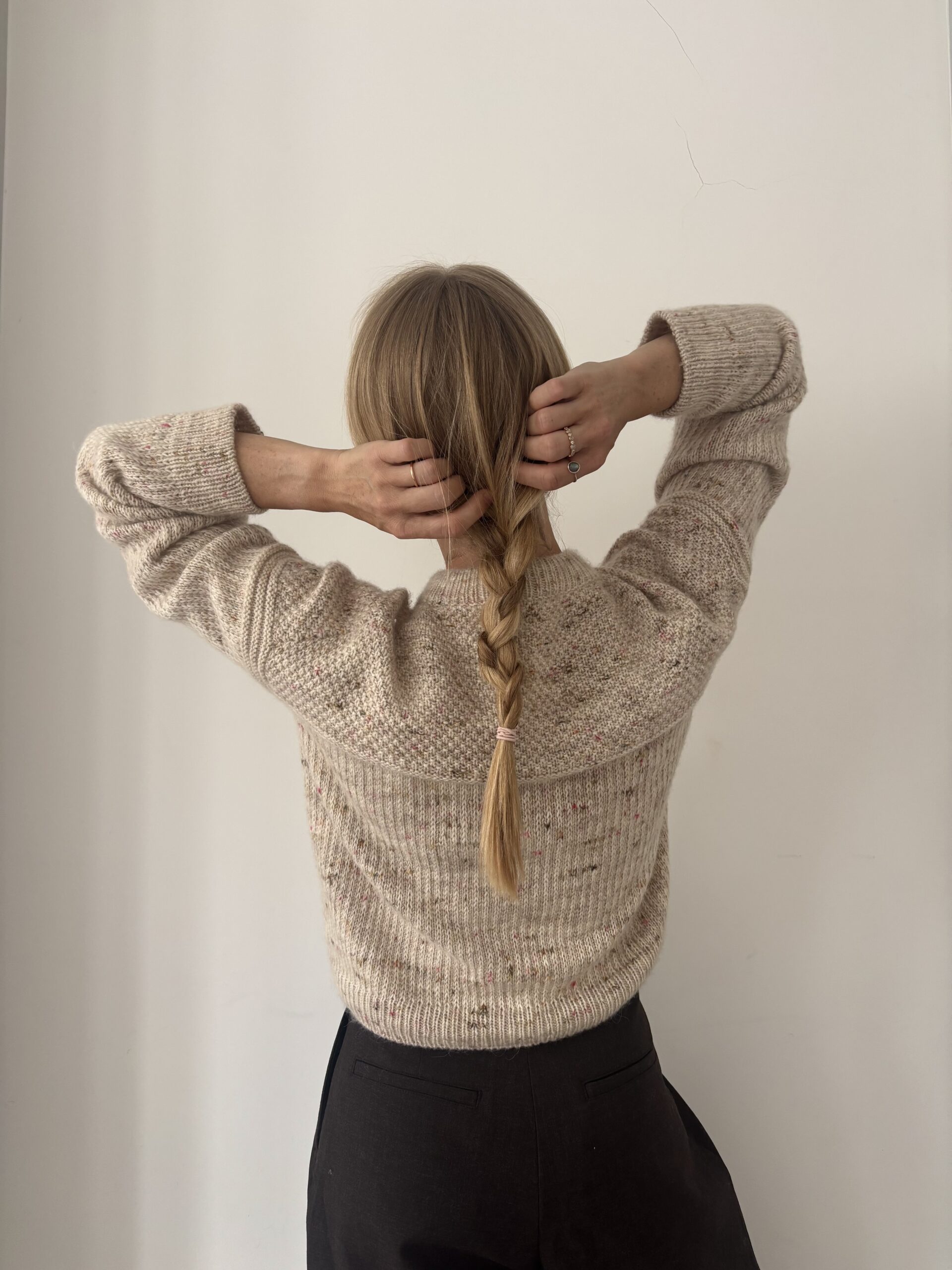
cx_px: 476
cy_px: 635
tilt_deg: +4.0
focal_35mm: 26
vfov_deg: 67.3
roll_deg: -0.7
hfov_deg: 53.1
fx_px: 953
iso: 100
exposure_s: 1/121
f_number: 1.6
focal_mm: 5.96
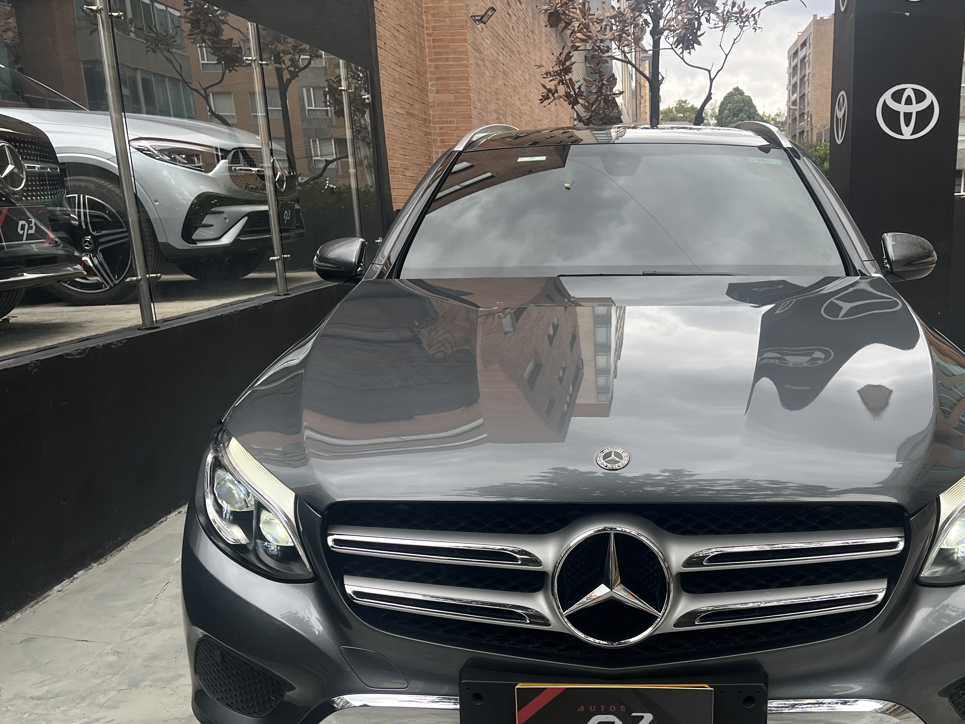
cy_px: 452
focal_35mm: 34
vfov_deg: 41.5
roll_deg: +1.9
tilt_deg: -14.4
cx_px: 599
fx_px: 948
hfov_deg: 53.4
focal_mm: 5.1
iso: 50
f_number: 1.6
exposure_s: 1/821
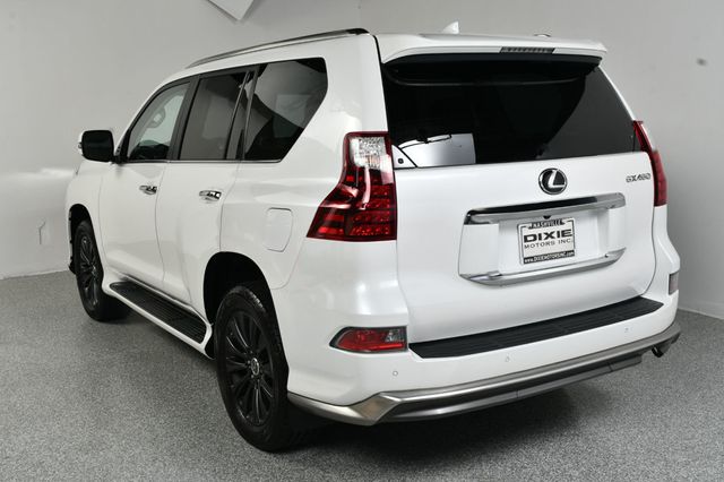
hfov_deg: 49.6
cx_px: 362
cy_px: 241
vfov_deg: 34.2
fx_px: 784
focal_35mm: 39
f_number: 13
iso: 100
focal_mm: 26
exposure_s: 1/160
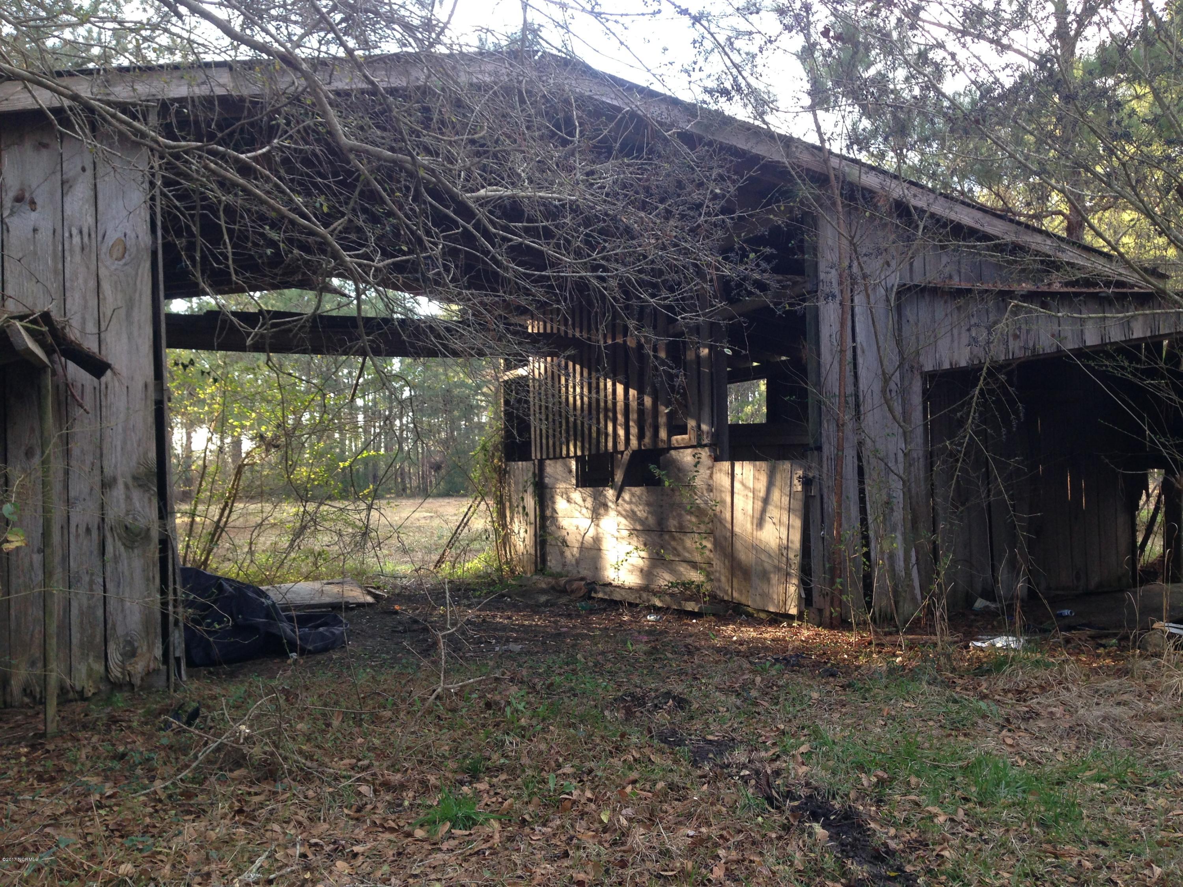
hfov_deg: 55.4
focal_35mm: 33
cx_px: 592
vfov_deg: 42.9
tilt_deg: +1.5
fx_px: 1128
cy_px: 444
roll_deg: +1.2
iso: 80
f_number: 2.4
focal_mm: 4.12
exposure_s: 1/120
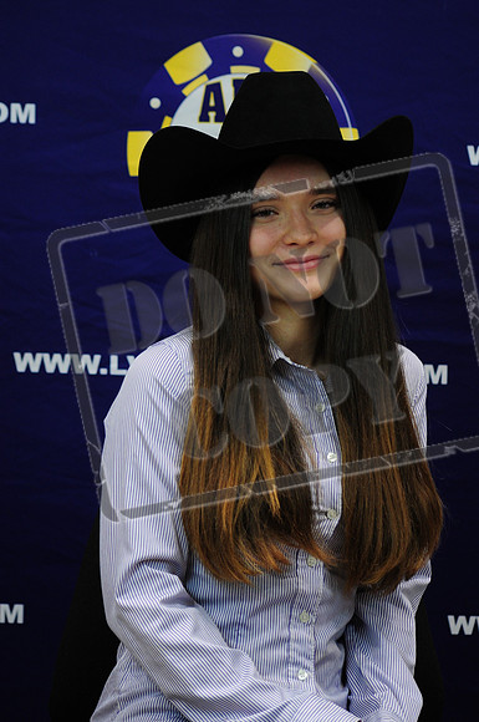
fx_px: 2462
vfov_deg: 16.7
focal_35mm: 123
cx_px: 240
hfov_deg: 11.1
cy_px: 361
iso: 640
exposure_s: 1/125
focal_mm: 82
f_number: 4
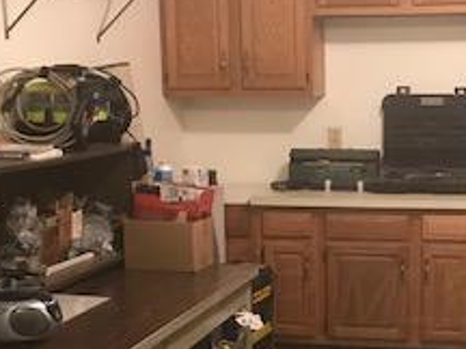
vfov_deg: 17.6
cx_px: 350
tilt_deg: -13.9
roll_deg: +0.1
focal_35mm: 83
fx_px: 1117
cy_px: 297
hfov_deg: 23.3
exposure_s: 1/15
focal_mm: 3.99
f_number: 1.8
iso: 100
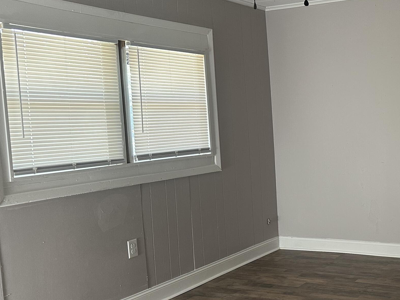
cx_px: 370
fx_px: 532
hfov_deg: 38.1
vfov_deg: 31.5
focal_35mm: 46
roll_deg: +1.6
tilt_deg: -1.9
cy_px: 146
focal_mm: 6.86
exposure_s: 1/62
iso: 250
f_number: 1.78
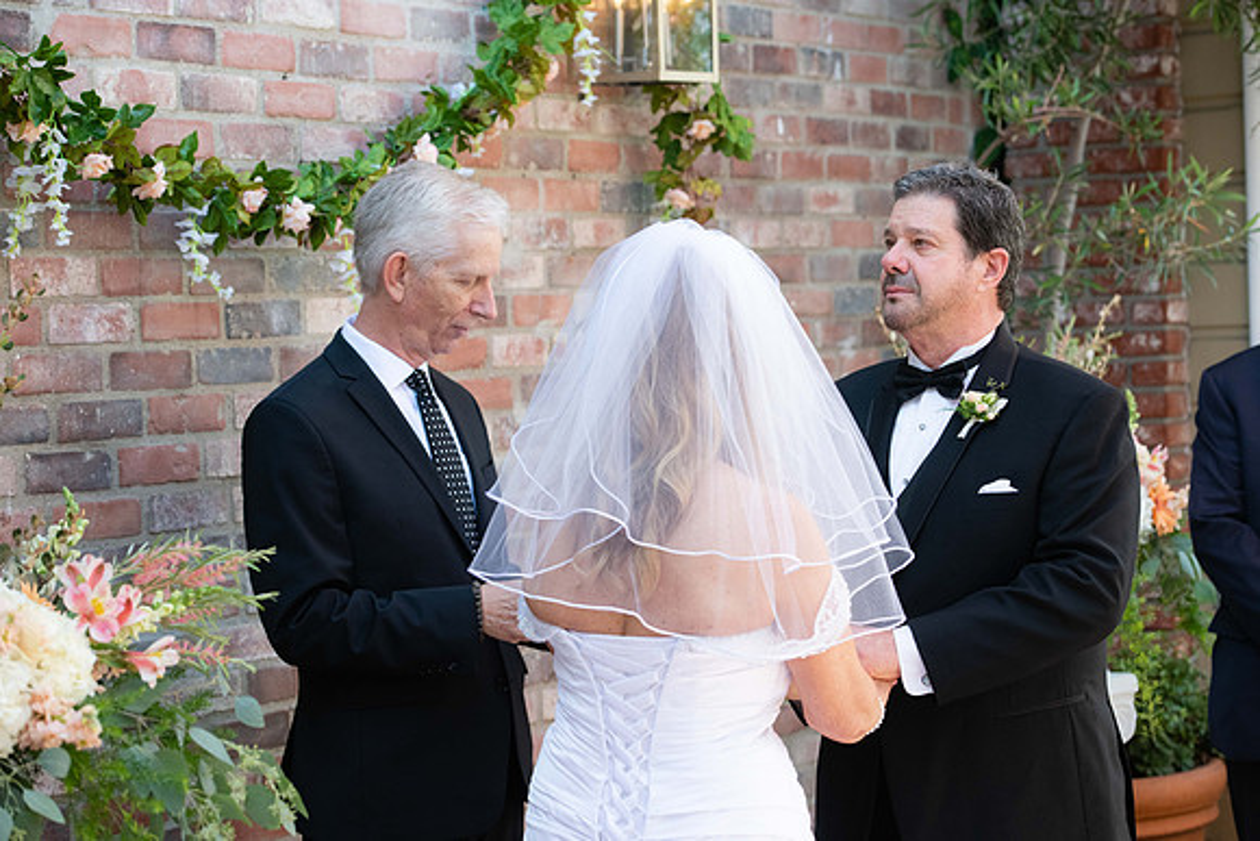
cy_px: 420
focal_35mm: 86
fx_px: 3011
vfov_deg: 15.9
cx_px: 630
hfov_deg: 23.6
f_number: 4.5
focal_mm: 86
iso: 800
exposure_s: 1/800
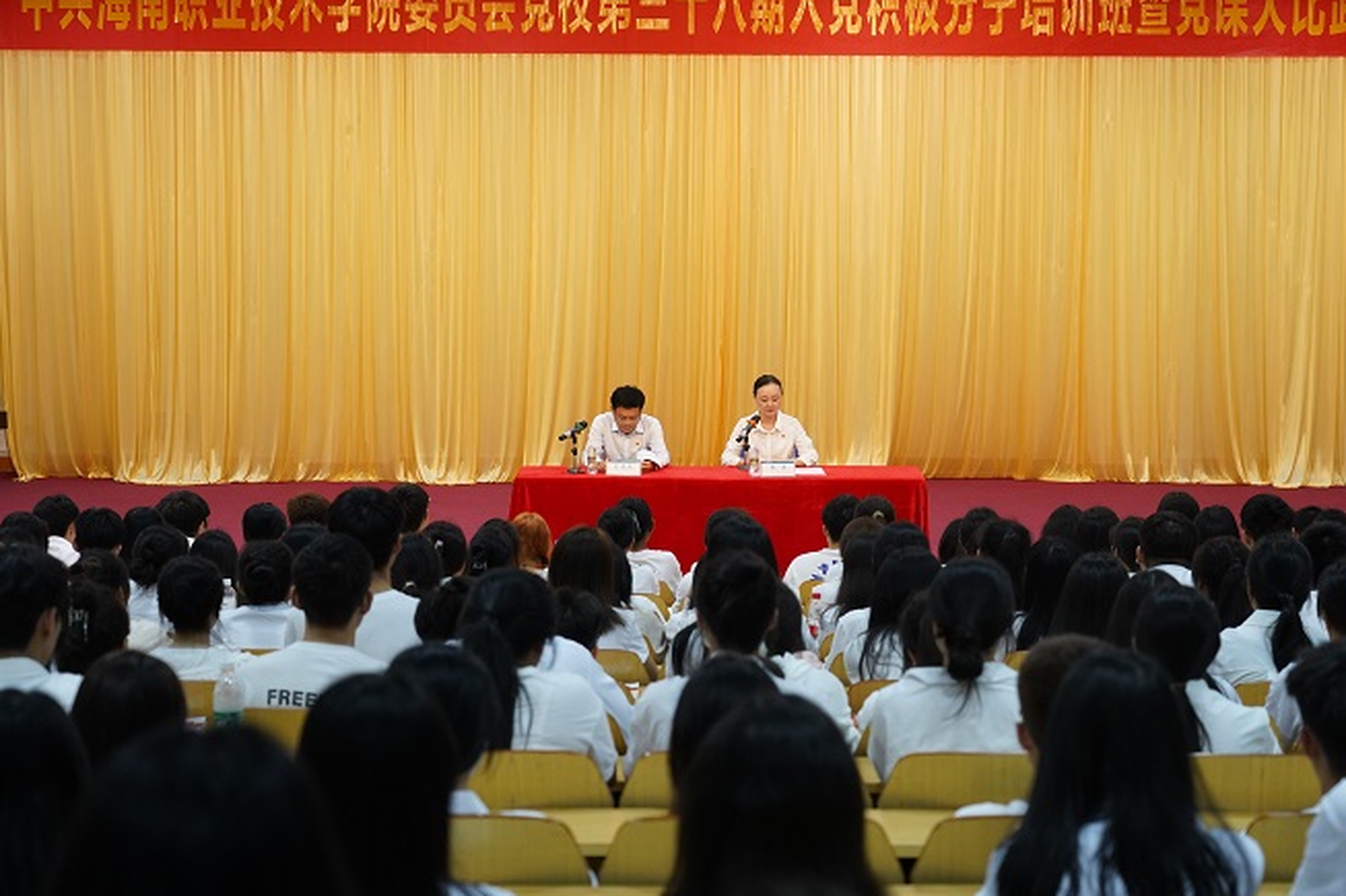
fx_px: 2803
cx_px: 715
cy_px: 430
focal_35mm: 75
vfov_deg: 18.2
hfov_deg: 27.0
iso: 2500
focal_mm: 70
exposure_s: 1/60
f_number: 4.5
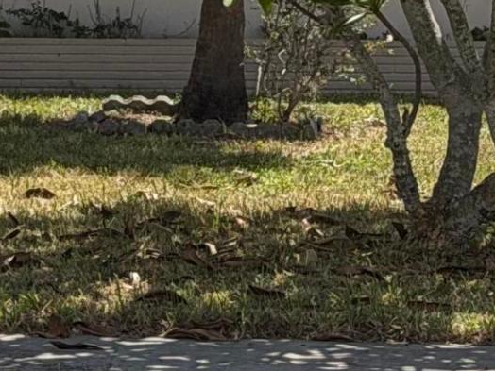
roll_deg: -0.2
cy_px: -357
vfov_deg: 5.5
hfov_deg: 7.4
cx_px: -167
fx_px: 3775
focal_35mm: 264
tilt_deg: +2.8
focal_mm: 6.76
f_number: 1.78
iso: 64
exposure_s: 1/3704
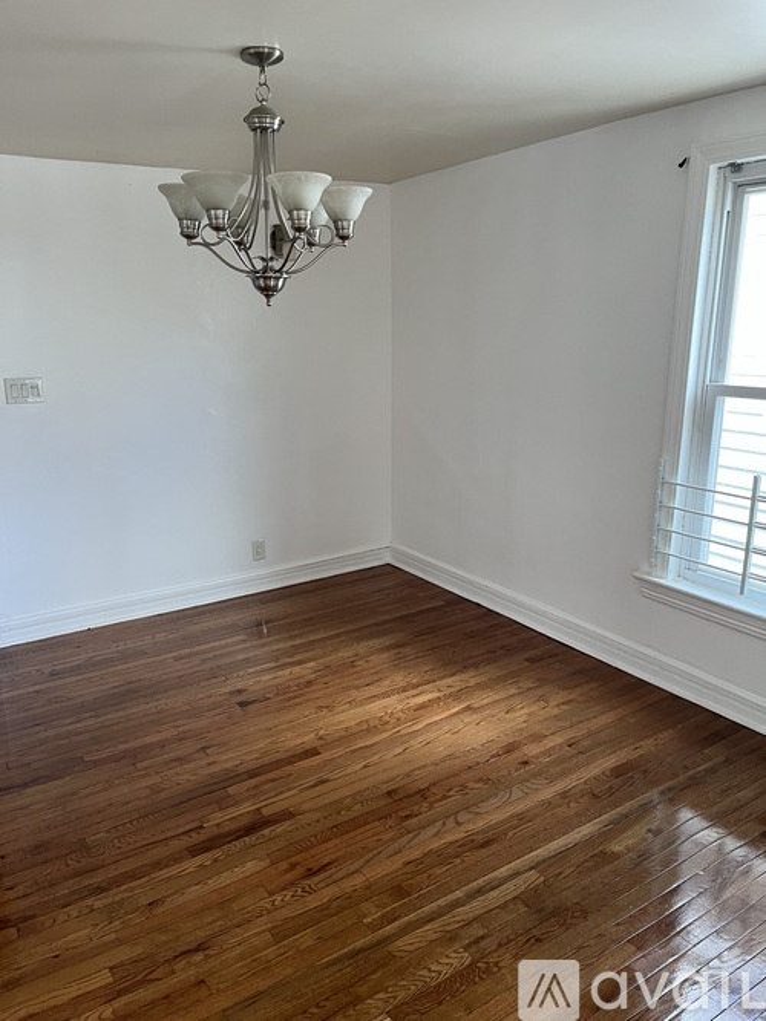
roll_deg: +1.3
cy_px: 510
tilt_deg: -9.7
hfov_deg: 53.0
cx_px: 383
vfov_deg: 67.3
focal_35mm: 26
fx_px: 767
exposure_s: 1/100
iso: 125
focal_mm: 5.1
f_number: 1.6
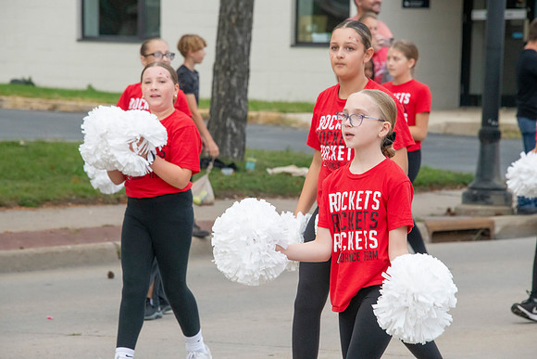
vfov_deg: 5.5
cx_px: 268
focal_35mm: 250
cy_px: 180
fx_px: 3730
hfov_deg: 8.2
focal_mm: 250
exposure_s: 1/500
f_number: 11
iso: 3200
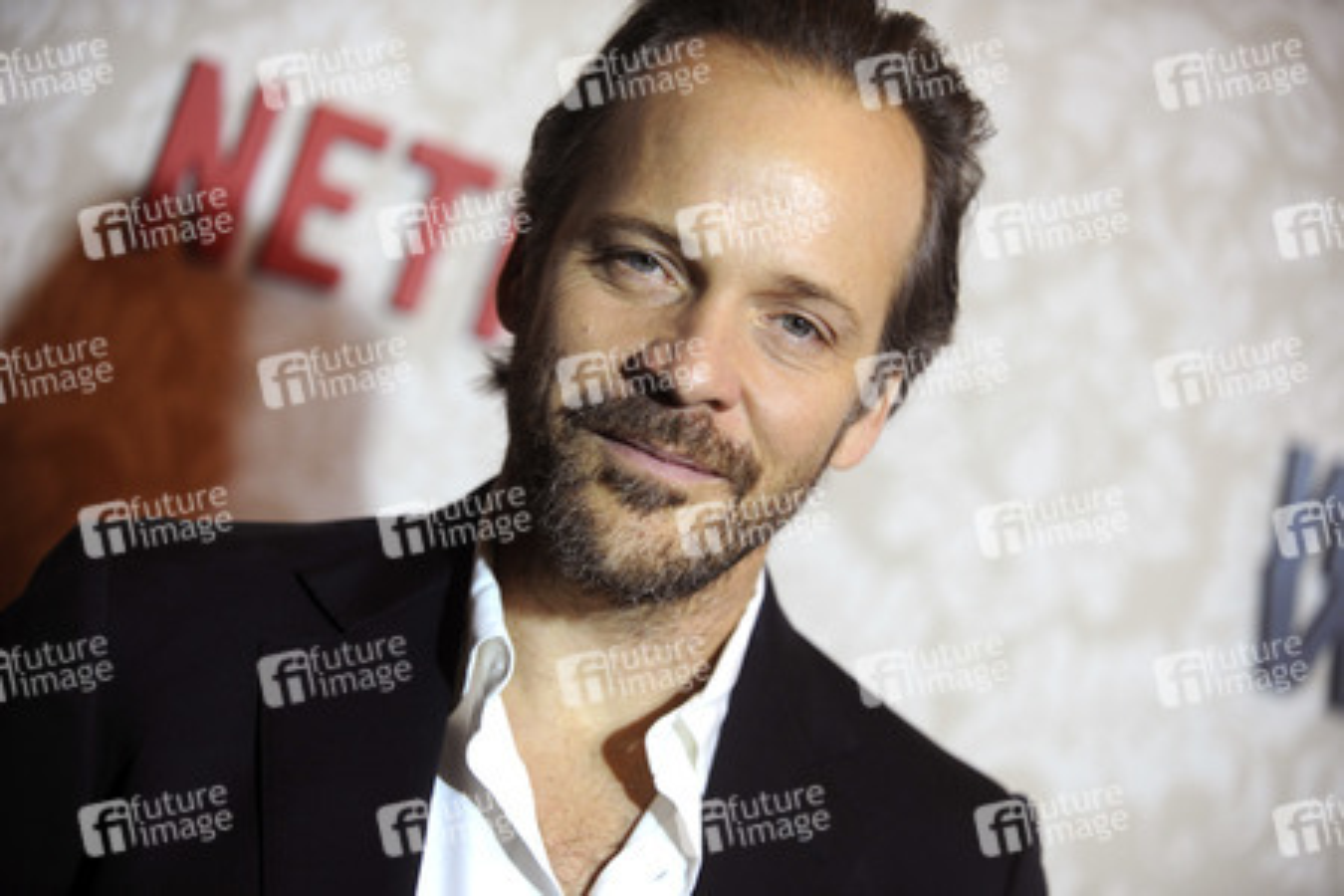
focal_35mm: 105
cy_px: 448
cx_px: 672
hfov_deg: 19.5
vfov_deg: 13.0
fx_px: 3920
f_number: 3.5
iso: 1600
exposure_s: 1/160
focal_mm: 105
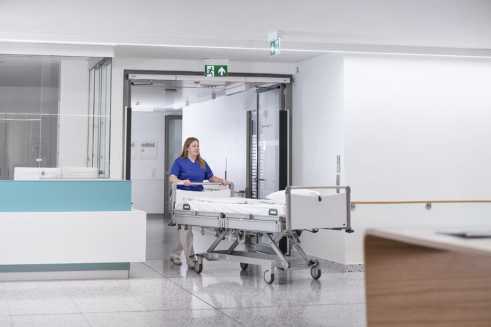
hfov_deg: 28.8
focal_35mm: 70
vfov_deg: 19.4
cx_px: 246
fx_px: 954
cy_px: 164
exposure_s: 1/125
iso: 320
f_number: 4
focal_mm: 70
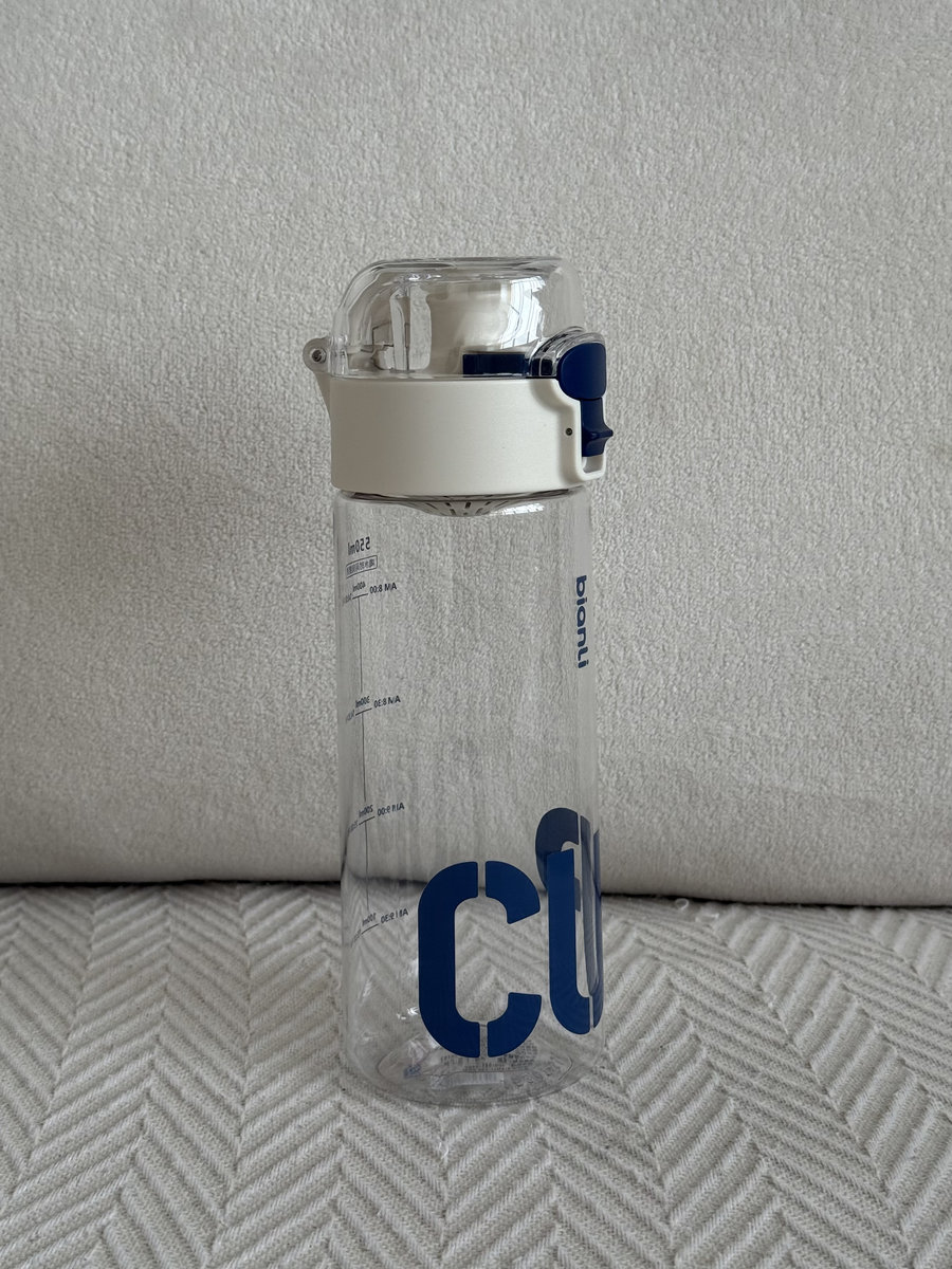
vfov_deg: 39.7
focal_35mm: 48
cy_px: 634
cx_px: 476
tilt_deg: -8.8
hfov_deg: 30.3
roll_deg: -1.2
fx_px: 1760
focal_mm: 6.76
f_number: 1.78
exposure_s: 1/381
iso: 64
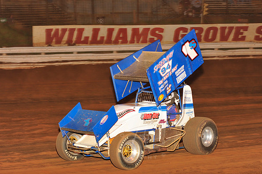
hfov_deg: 21.9
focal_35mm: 93
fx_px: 676
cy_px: 79
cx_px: 151
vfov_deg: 14.7
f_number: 6.3
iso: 800
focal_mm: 80
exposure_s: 1/320
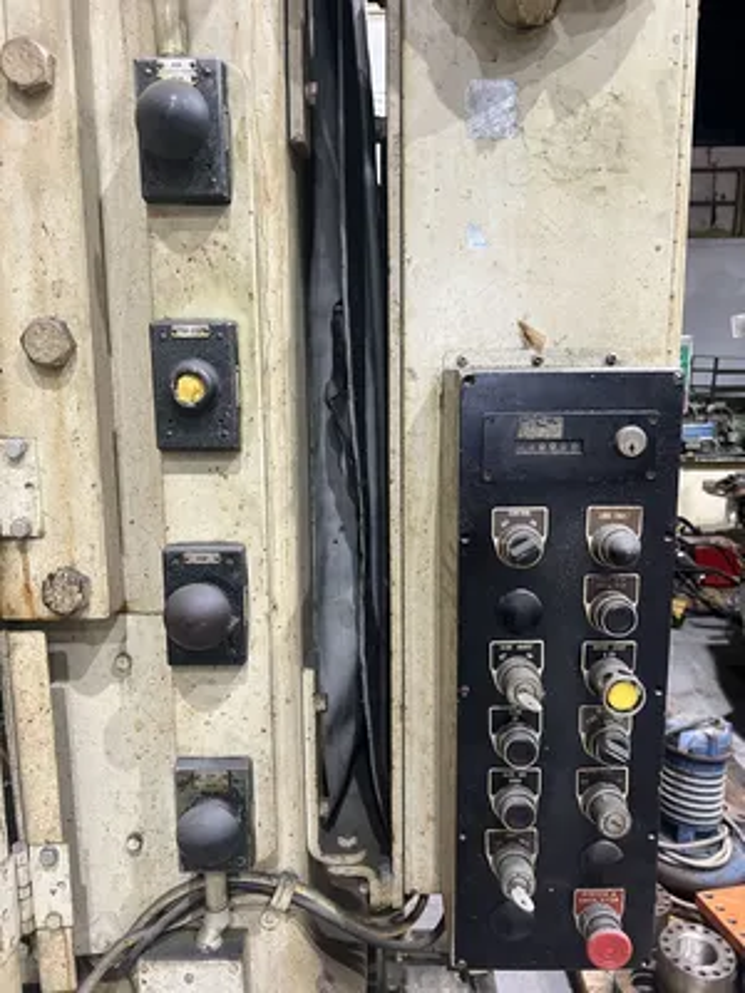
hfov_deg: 53.1
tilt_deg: -8.5
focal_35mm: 26
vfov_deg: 67.3
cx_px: 372
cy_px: 496
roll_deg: +0.4
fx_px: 746
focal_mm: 5.7
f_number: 1.5
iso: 250
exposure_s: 1/60
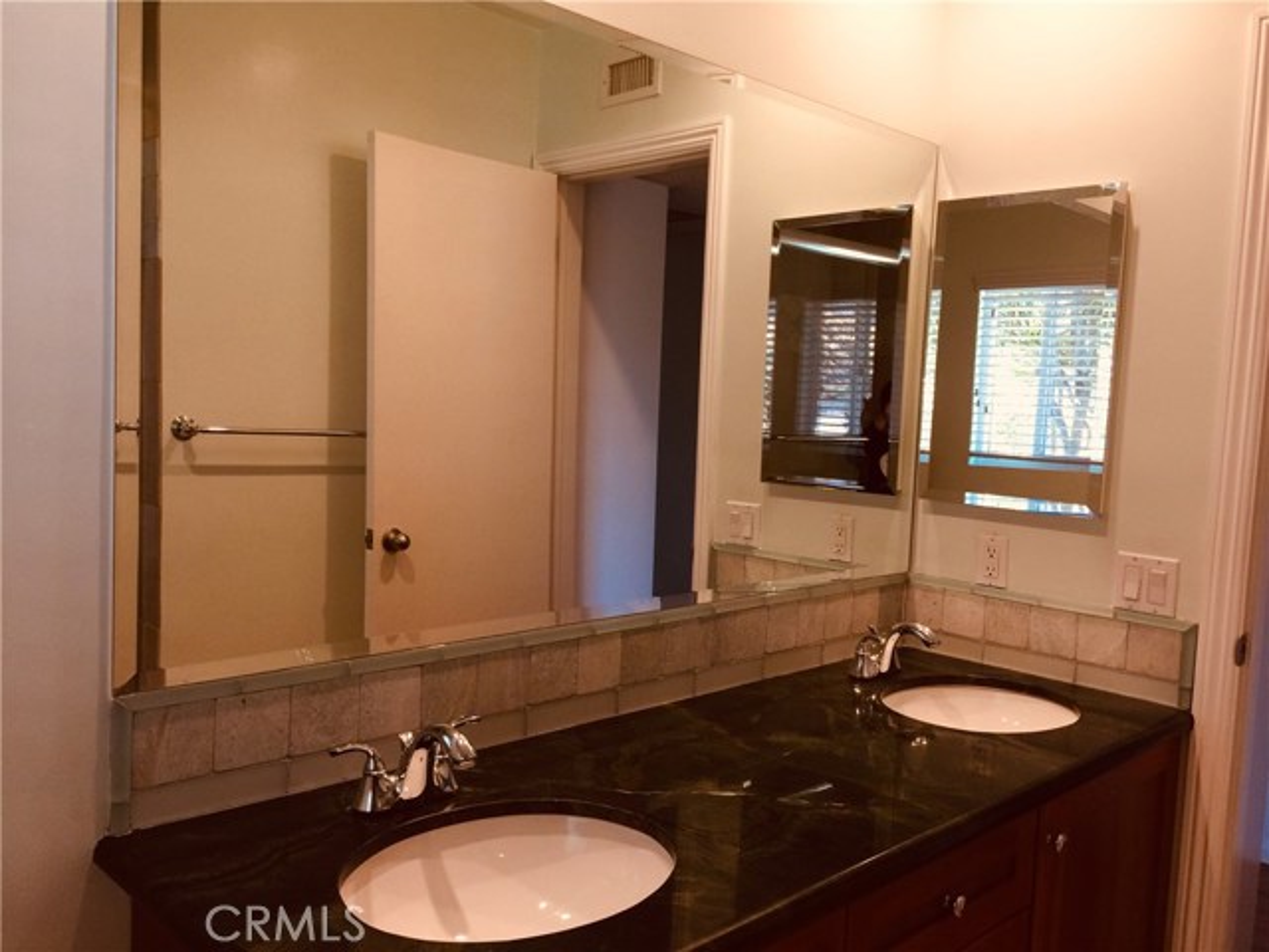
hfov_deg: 61.7
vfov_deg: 48.2
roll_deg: -3.2
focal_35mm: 29
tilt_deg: -4.6
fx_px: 1063
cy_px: 476
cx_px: 634
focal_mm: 4.15
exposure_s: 1/30
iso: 40
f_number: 2.2
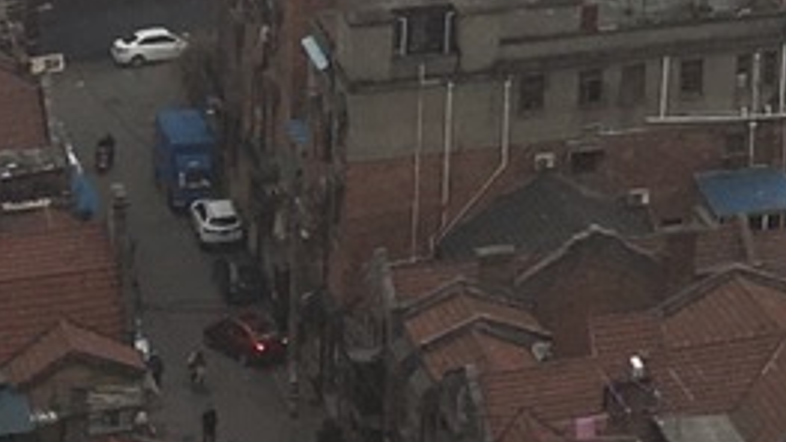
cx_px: 1255
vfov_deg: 5.8
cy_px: -1027
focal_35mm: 192
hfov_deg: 10.7
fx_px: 4002
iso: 25
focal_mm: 4.15
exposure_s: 1/493
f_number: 2.2
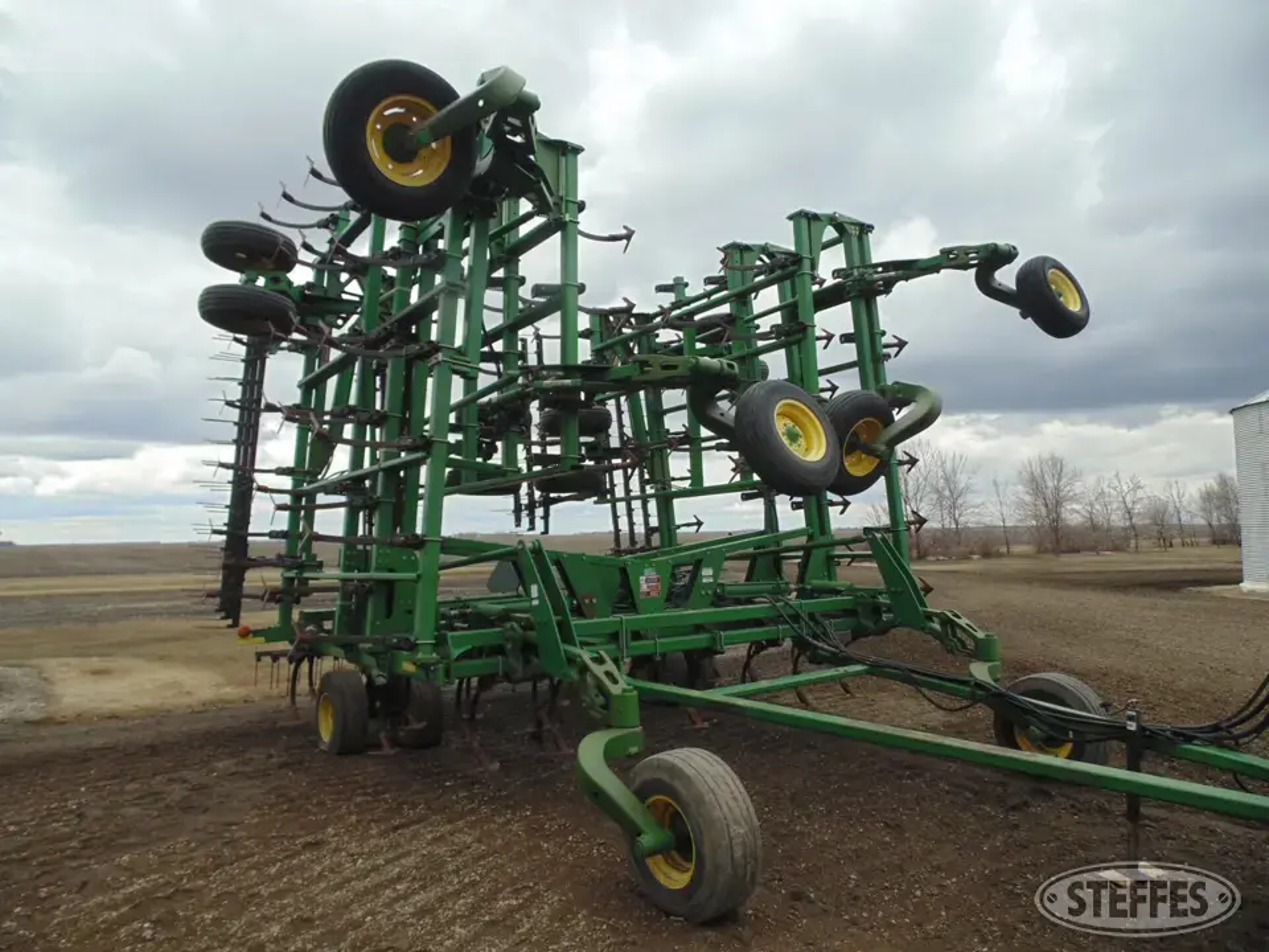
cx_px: 634
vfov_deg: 61.1
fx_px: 807
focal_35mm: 22
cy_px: 476
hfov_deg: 76.4
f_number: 3.1
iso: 80
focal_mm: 4
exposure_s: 1/640
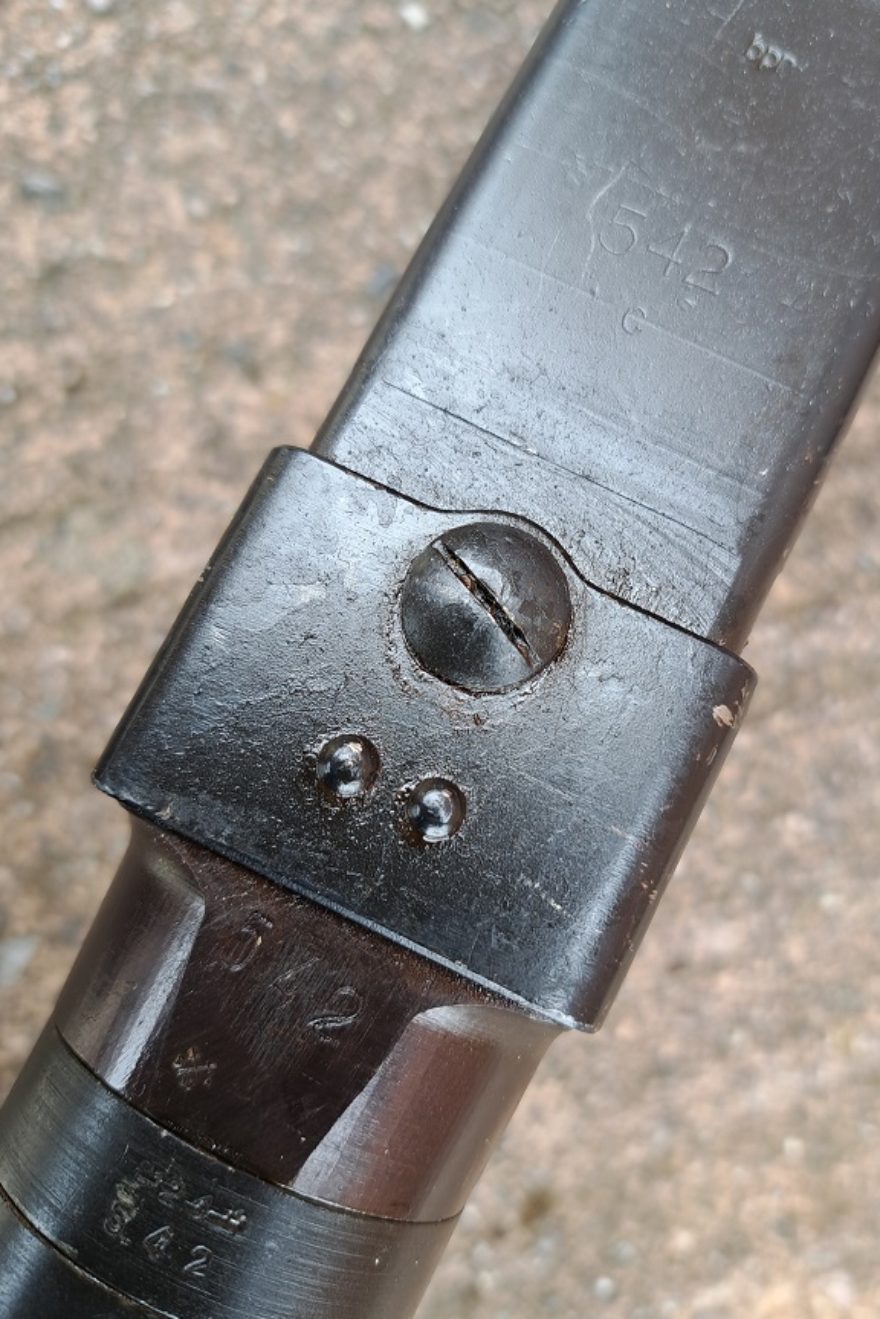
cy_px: 656
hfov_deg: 49.4
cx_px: 508
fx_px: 953
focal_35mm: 26
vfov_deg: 69.4
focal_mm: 5.23
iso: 50
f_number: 1.8
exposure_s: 1/50
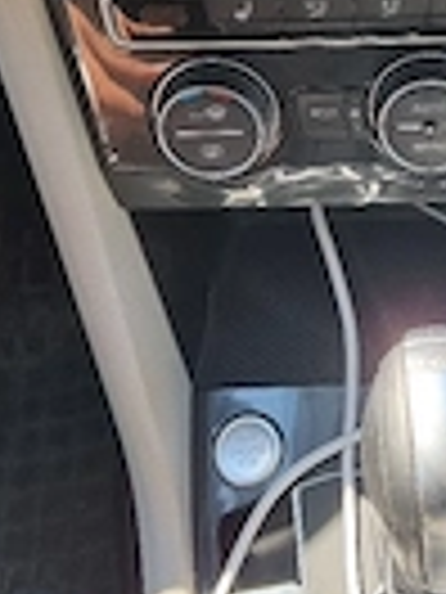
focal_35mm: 73
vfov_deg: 25.8
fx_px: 1254
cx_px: 469
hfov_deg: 19.5
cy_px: 50
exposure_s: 1/100
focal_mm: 6.7
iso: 50
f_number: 1.8
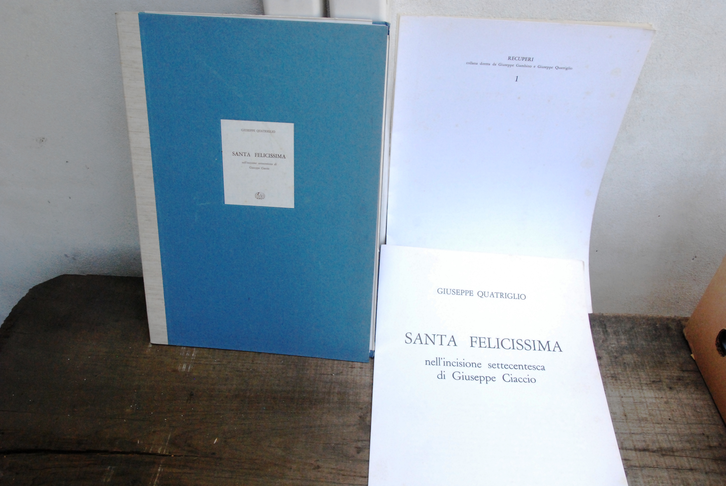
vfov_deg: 43.7
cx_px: 363
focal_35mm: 30
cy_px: 243
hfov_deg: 61.9
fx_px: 606
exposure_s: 1/320
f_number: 10
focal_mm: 20
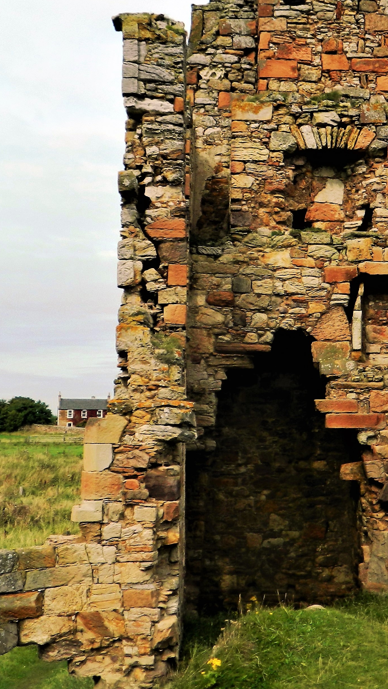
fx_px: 878
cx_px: 281
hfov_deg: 24.7
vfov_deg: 42.8
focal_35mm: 48
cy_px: 308
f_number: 8.7
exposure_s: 1/125
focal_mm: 4.5
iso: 80
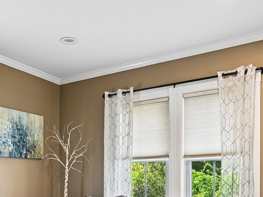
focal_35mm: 40
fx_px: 304
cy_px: 180
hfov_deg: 46.2
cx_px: 93
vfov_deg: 33.9
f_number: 8
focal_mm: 16
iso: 400
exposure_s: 1/8
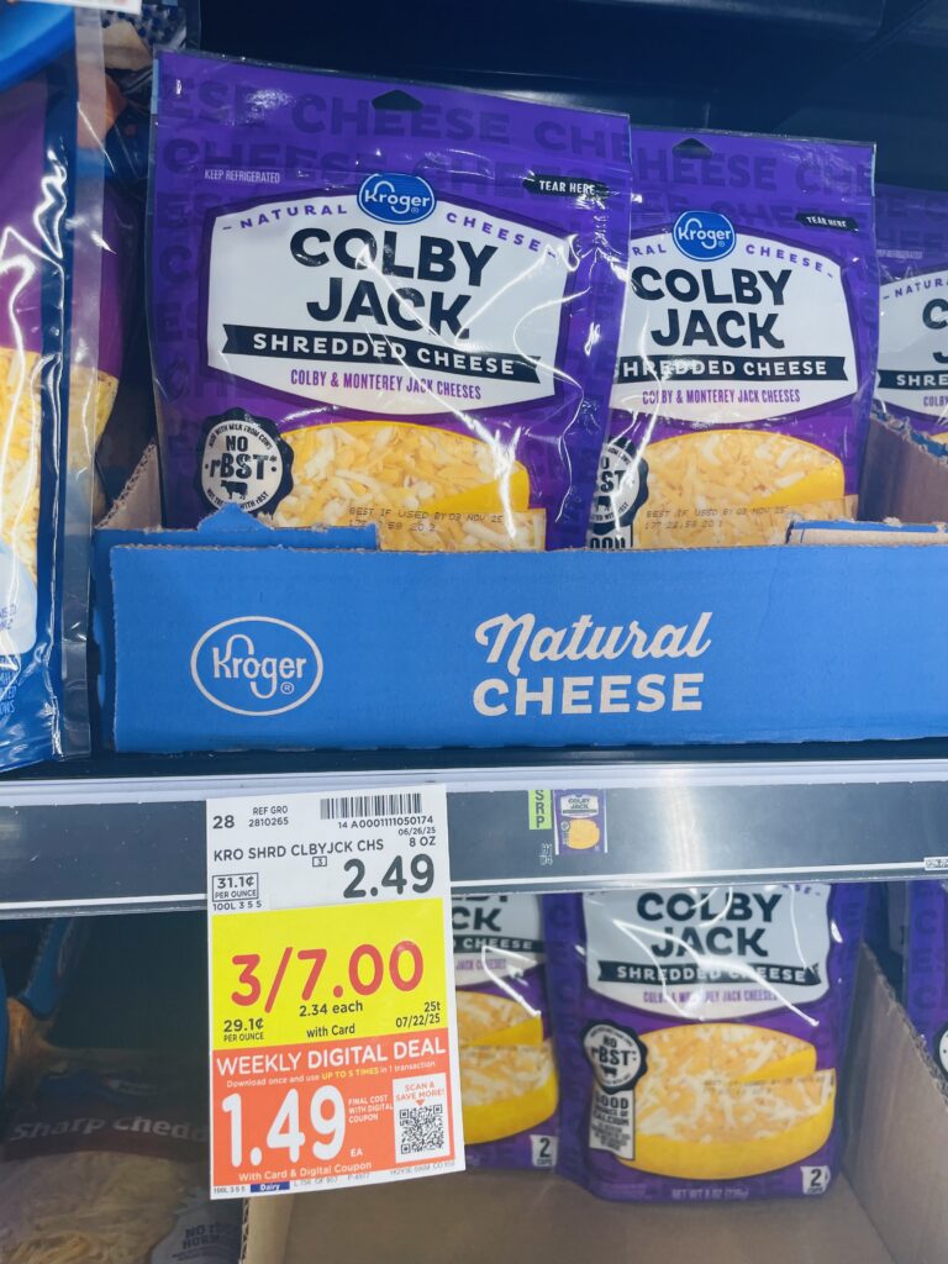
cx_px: 474
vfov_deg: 67.3
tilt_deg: -7.8
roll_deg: -1.1
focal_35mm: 26
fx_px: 949
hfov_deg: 53.1
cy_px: 632
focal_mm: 4.2
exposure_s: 1/121
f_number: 1.6
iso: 64
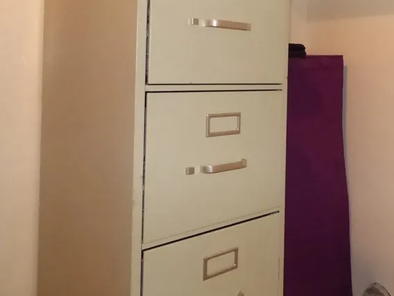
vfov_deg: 38.6
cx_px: 333
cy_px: 72
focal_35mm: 36
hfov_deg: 47.6
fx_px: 410
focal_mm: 3.58
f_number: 2.8
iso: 1600
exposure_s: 1/60
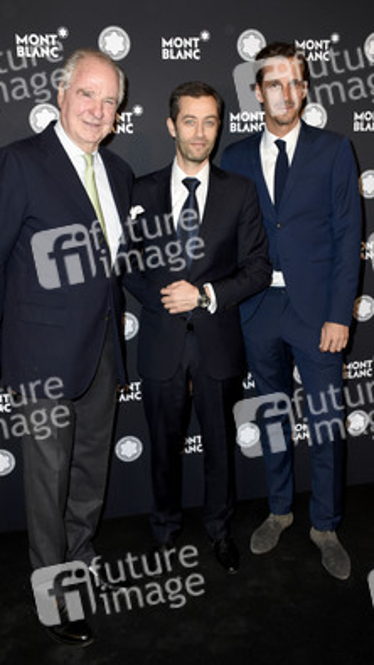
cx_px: 167
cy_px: 333
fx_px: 644
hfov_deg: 32.3
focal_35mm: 37
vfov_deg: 54.6
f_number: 6.3
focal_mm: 23
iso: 500
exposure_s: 1/160
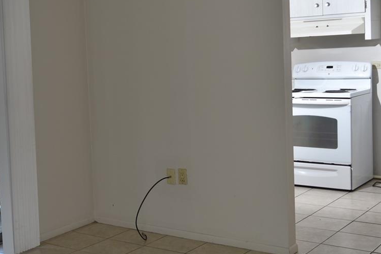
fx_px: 614
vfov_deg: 23.3
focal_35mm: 58
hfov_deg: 33.4
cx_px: 72
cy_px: 94
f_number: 3.5
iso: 100
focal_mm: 18
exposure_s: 1/160
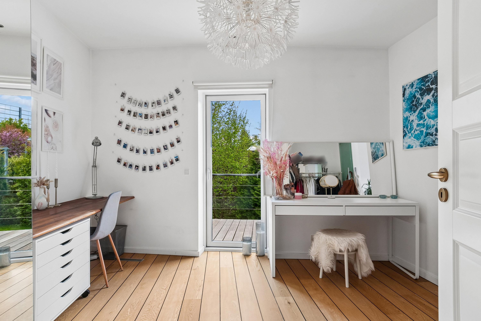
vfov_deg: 67.4
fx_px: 240
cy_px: 160
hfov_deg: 90.0
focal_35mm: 18
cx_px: 240
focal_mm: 12
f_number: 10
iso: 200
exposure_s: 1/20
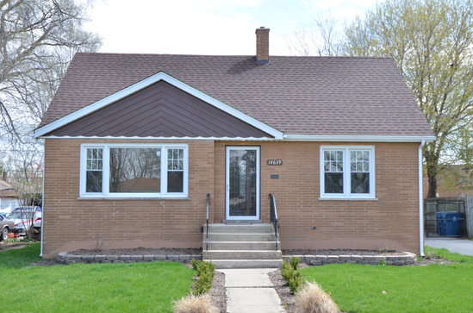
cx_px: 233
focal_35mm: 42
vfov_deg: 31.7
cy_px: 175
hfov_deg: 46.5
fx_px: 550
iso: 100
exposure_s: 1/160
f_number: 6.3
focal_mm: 24
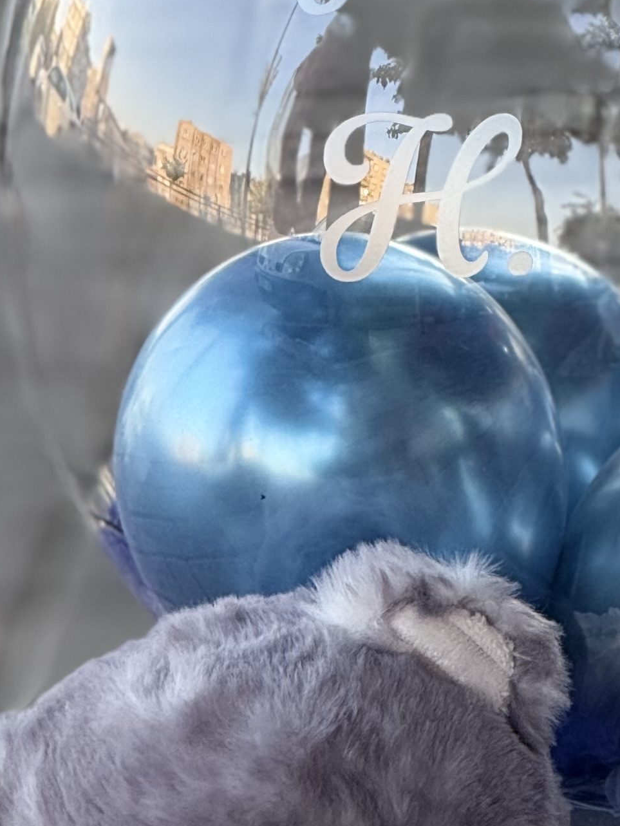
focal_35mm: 377
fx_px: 8999
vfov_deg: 5.2
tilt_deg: -14.6
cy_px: 872
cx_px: 842
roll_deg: -0.4
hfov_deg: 3.9
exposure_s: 1/99
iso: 80
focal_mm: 15.66
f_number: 2.8
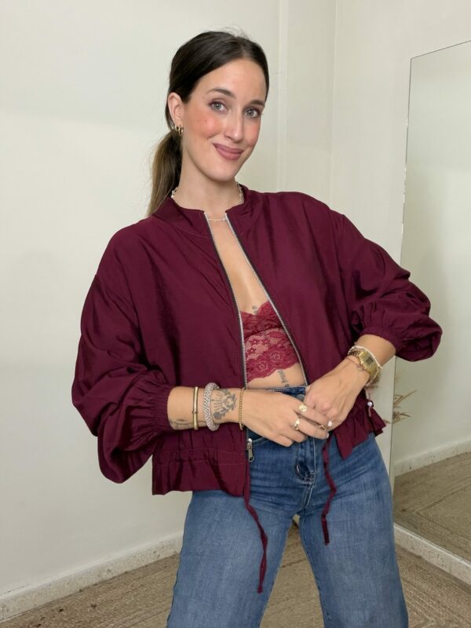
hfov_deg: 46.8
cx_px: 236
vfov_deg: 60.0
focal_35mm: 30
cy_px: 314
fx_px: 544
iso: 160
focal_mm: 2.71
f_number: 1.9
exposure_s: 1/50
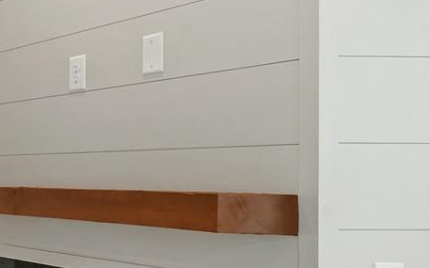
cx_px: -441
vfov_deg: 20.1
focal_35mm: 64
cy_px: 199
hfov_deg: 18.8
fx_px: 750
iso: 200
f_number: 11
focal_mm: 14
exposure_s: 1/2
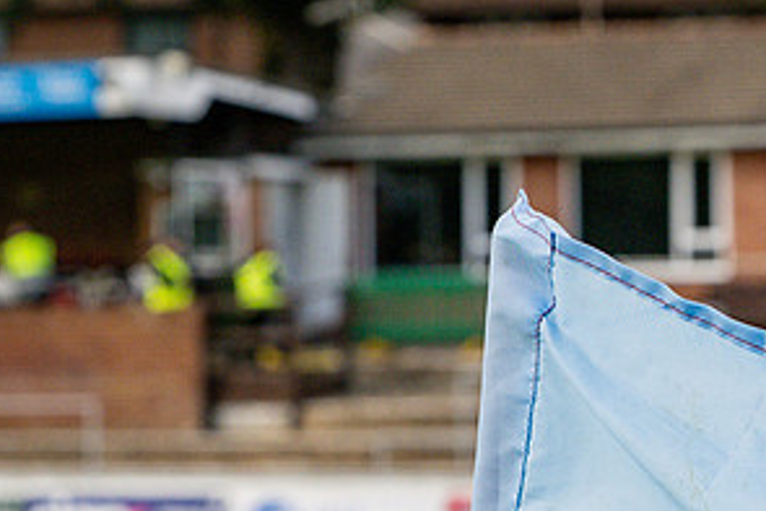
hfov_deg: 6.3
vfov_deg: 4.2
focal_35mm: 329
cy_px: 634
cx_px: 264
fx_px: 7003
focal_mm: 85
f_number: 8
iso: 400
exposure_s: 1/640
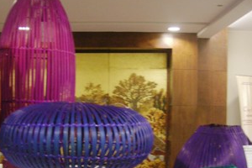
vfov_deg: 23.8
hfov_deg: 35.3
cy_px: 136
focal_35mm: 56
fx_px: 392
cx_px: 82
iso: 400
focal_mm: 7.5
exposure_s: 1/10.2
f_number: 2.7
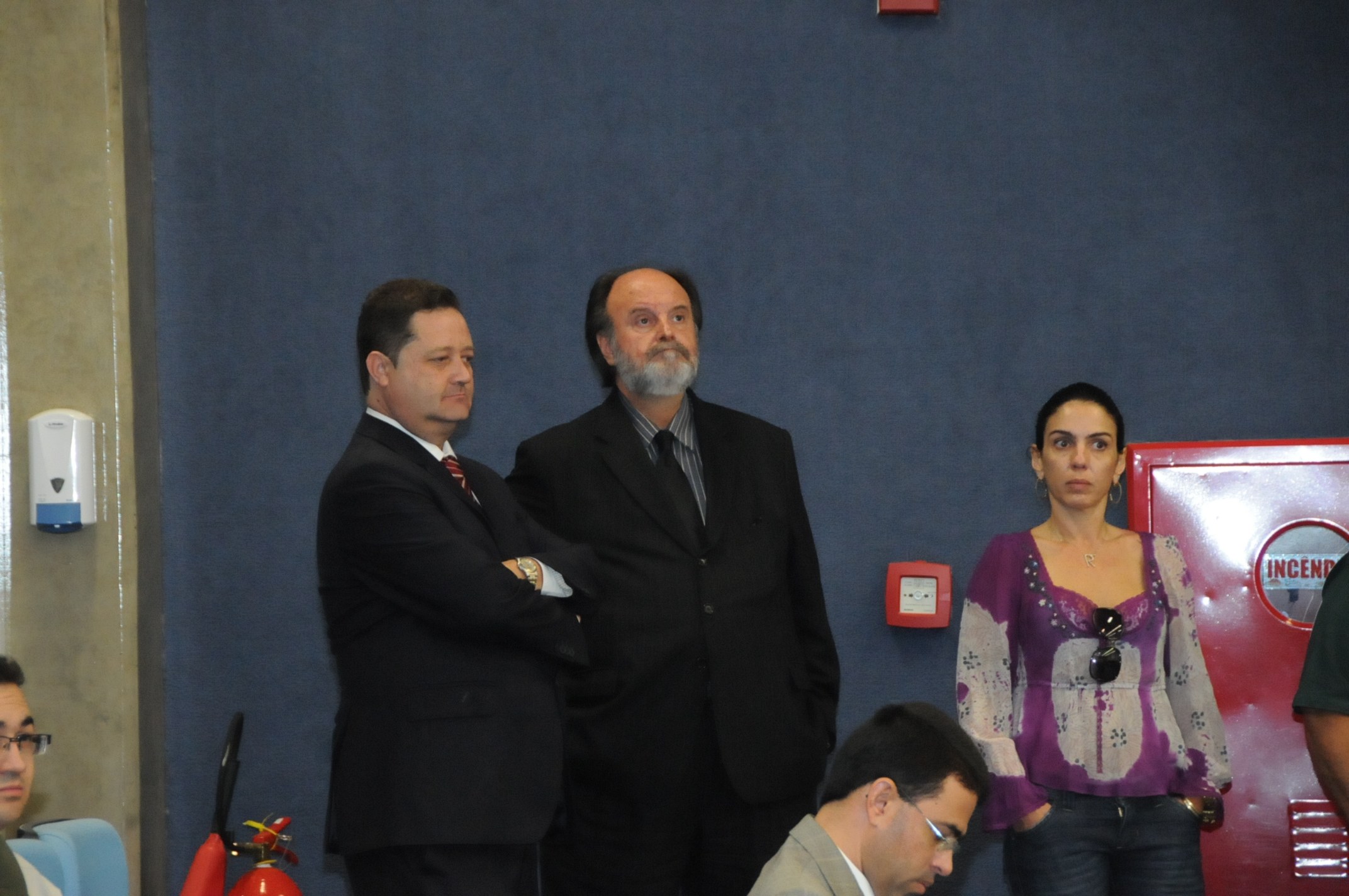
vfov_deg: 8.7
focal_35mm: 158
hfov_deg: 13.1
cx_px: 674
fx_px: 5895
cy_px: 448
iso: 3200
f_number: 5.3
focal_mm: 105
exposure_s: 1/100
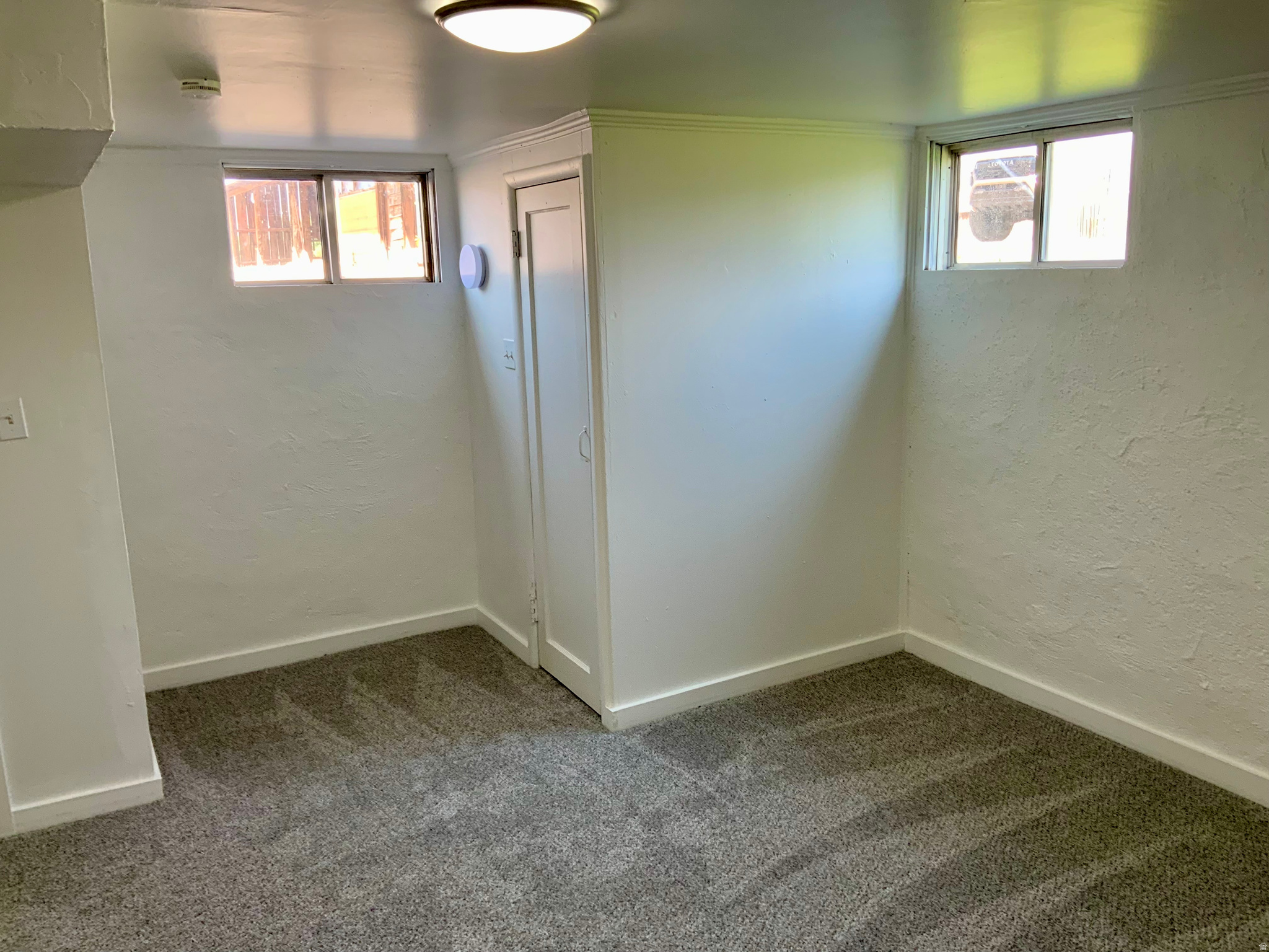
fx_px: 1063
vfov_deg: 48.2
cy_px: 476
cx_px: 634
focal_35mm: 29
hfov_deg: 61.7
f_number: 1.8
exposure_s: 1/120
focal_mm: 3
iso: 64
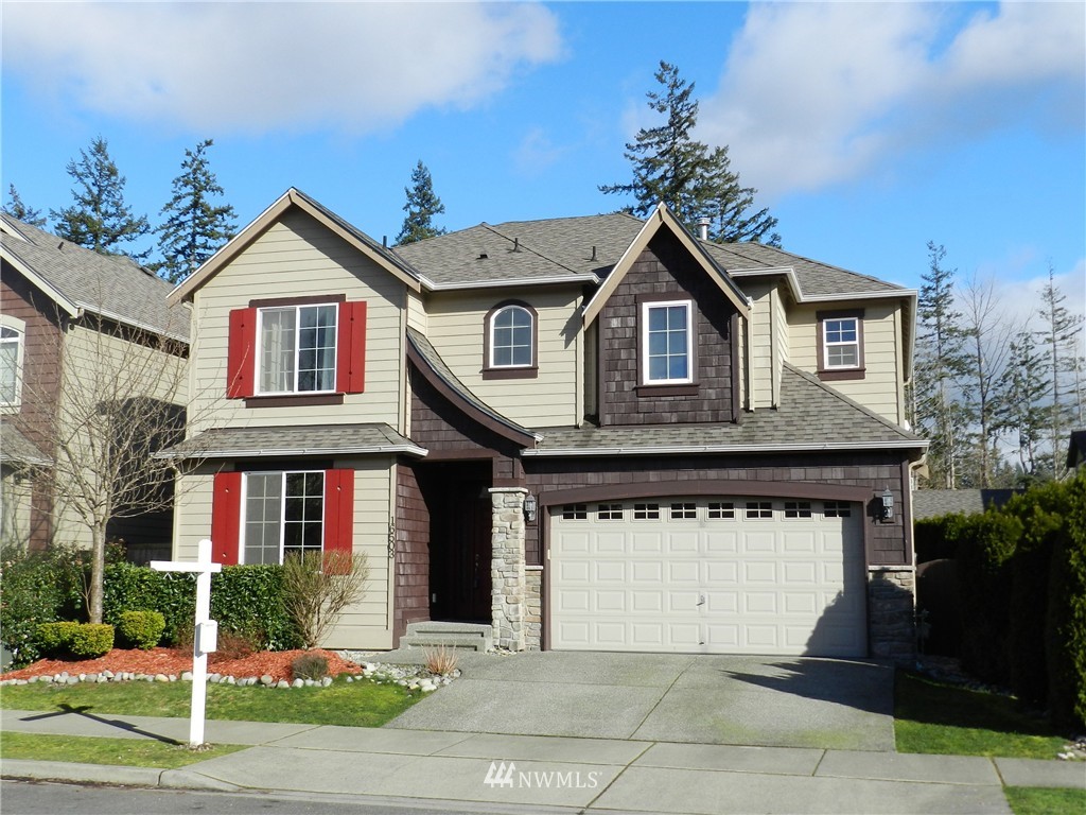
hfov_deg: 49.0
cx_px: 543
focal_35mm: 38
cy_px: 408
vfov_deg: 37.7
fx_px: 1192
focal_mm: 6.7
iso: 160
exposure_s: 1/1250
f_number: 4
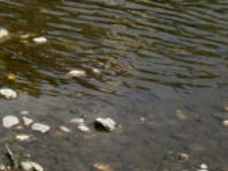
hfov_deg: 12.6
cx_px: -290
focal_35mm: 128
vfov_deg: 10.9
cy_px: -124
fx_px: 843
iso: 200
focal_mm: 14
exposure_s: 1/320
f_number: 9
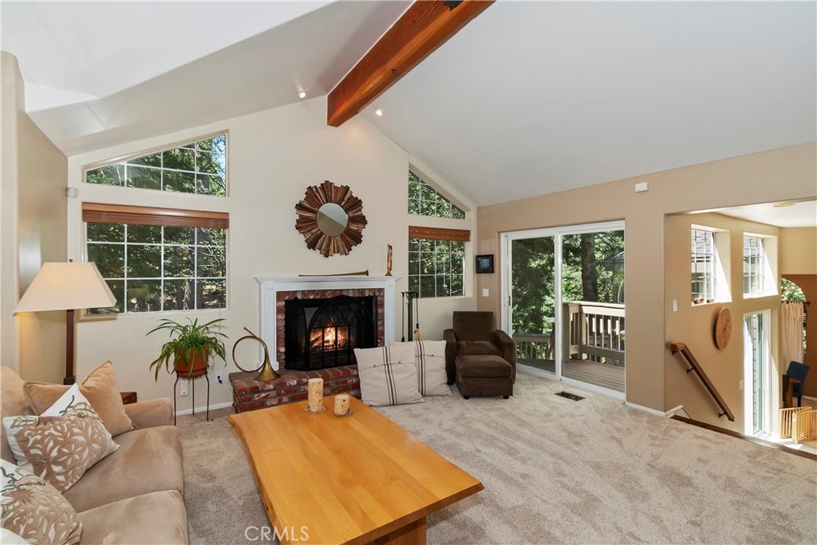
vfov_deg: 77.3
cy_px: 272
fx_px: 340
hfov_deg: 100.4
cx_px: 408
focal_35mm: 15
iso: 400
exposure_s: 1/30
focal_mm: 10
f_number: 8
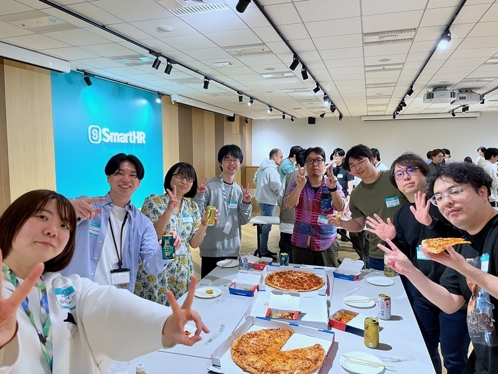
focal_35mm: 26
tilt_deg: -5.3
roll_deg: +1.1
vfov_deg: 53.1
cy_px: 187
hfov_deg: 67.3
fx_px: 374
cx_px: 249
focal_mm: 5.1
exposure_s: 1/65
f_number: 1.6
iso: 125
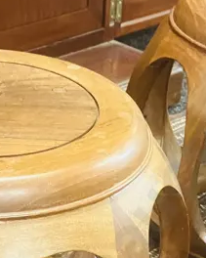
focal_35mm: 106
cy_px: 282
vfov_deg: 17.5
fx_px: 808
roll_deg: -4.6
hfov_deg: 14.5
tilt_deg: -35.0
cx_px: 103
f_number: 1.8
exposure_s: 1/33
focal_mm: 3.99
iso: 400
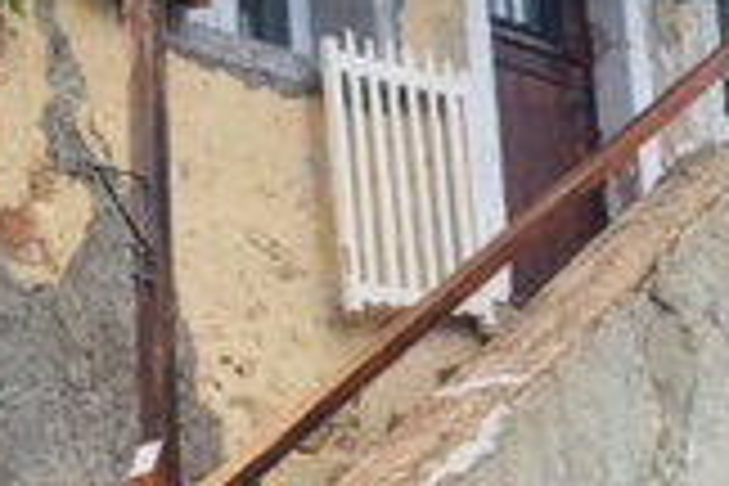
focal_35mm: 119
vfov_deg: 11.5
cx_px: 374
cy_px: 234
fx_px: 2410
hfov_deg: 17.2
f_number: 2.2
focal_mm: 4.15
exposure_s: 1/608
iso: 32
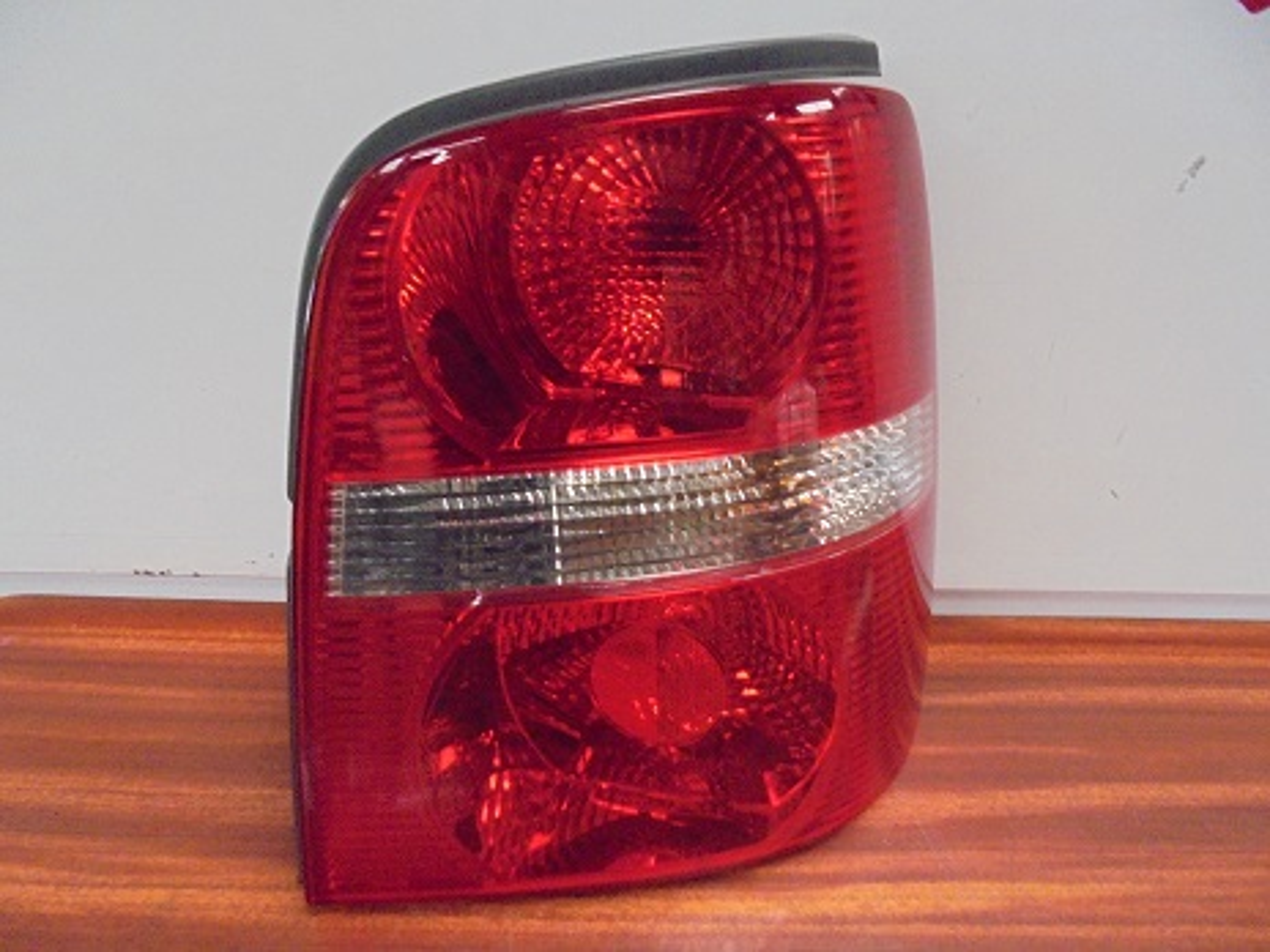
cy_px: 476
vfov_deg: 53.1
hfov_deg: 67.3
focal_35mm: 26
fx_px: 954
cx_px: 635
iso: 800
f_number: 3.5
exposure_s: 1/13
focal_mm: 4.6
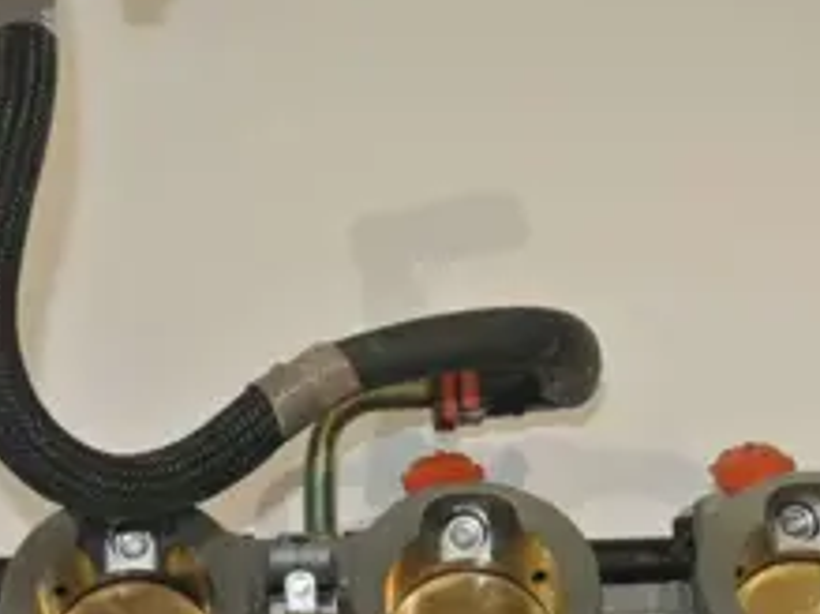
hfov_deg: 18.9
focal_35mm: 104
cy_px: 636
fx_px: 2462
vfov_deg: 14.0
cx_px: 303
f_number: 4.2
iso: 200
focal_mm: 16.3
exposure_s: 1/60
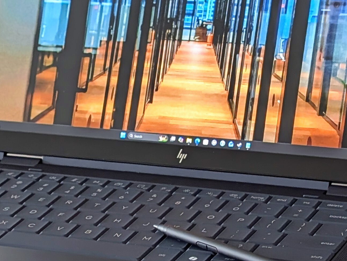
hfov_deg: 12.7
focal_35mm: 155
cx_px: 169
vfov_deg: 9.6
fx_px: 1556
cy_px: 112
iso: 48
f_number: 1.68
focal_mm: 6.9
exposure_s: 1/23.8
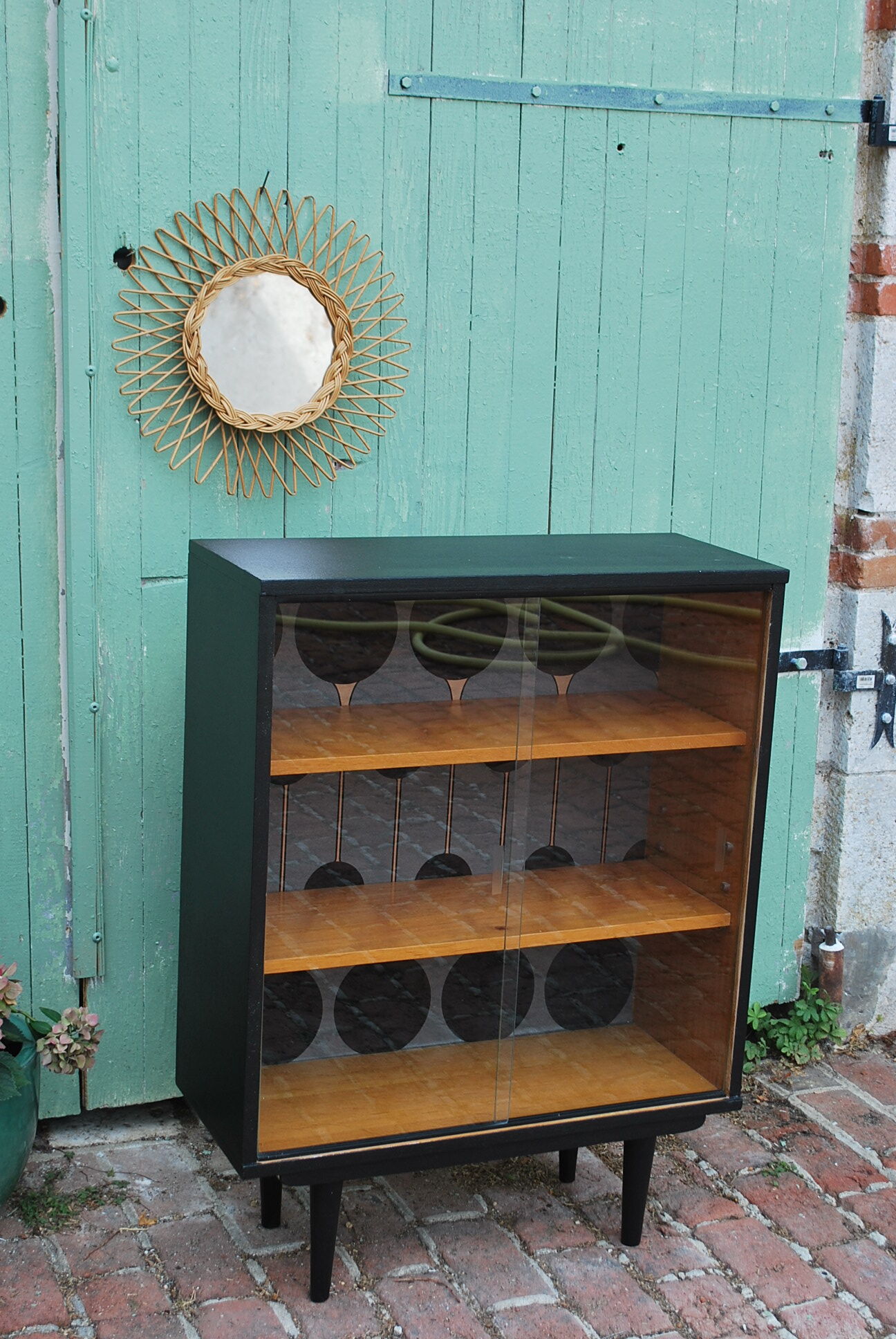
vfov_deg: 36.8
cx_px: 448
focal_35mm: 54
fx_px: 2010
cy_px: 670
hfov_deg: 25.1
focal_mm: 36
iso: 180
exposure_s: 1/125
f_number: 5.6
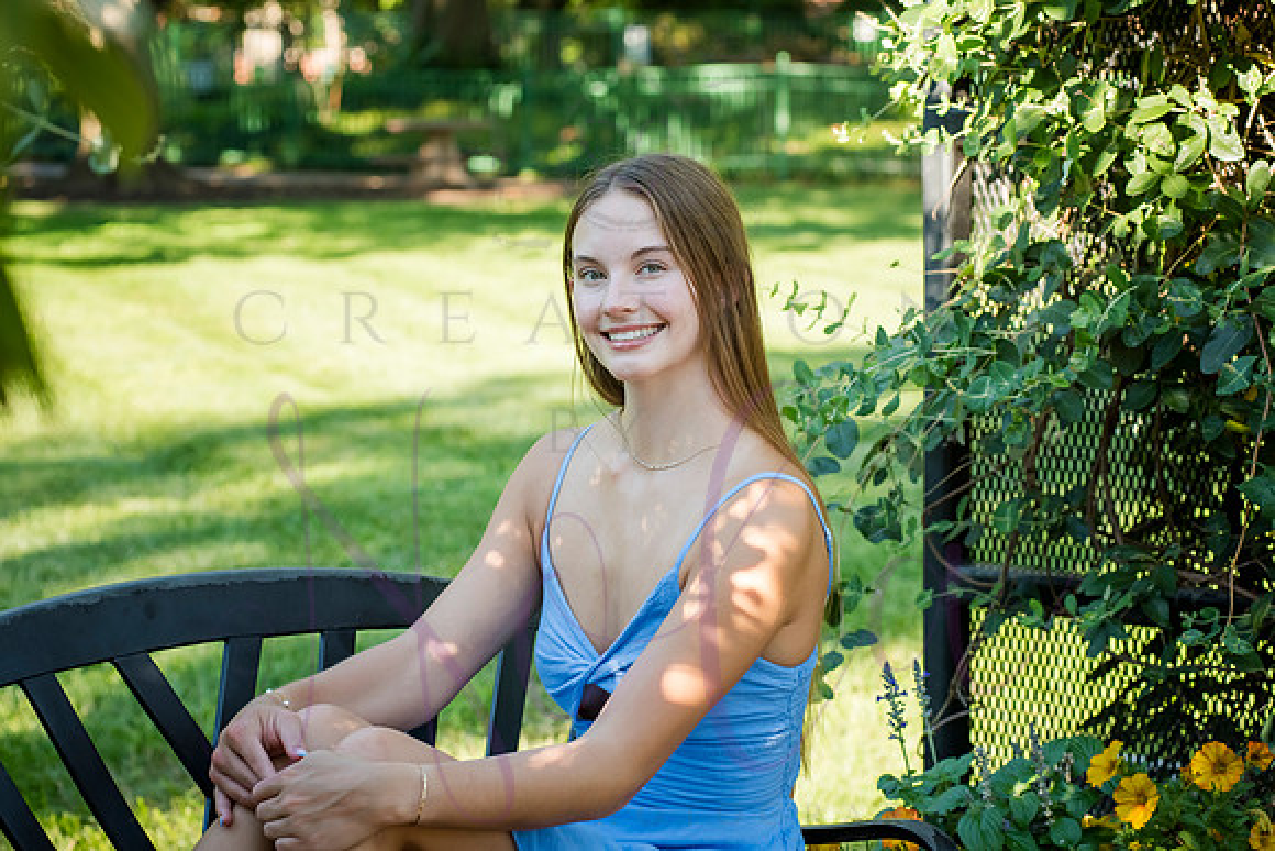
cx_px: 646
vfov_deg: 16.4
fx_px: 2950
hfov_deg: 24.4
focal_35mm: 83
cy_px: 409
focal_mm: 80
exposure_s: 1/320
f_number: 6.3
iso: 500
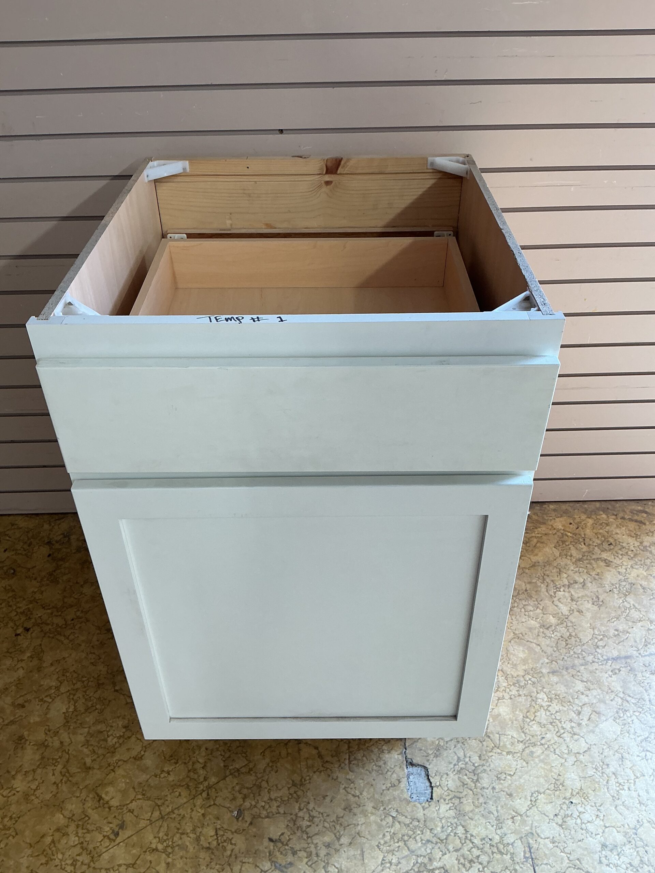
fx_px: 732
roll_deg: +1.3
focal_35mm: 29
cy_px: 436
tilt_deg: -36.5
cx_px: 328
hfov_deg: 48.2
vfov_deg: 61.7
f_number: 1.8
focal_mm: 3
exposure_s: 1/60
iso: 40
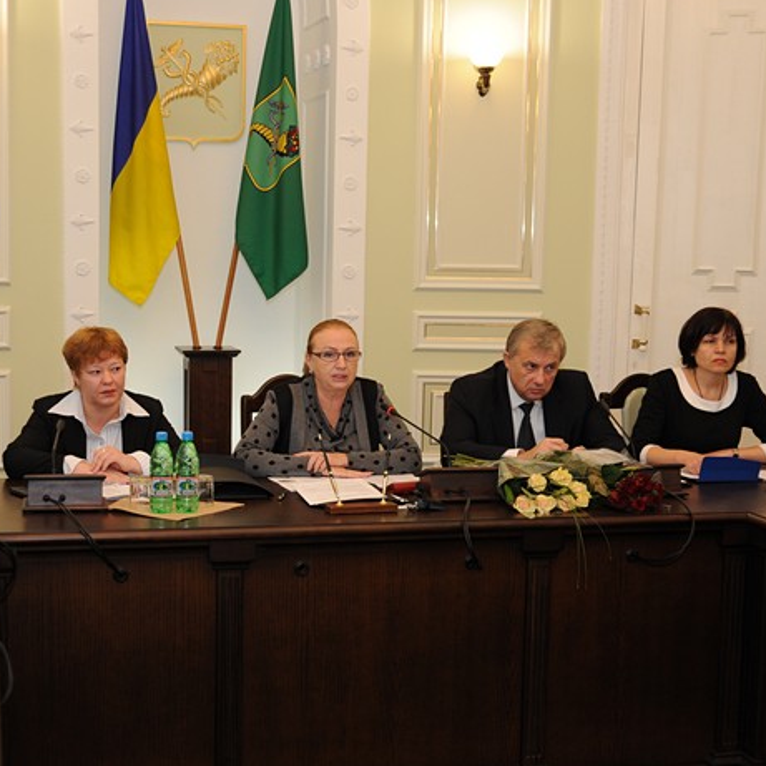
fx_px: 1402
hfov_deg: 30.5
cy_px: 400
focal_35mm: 56
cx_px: 319
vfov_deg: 30.6
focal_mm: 38
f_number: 3.5
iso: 800
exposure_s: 1/125
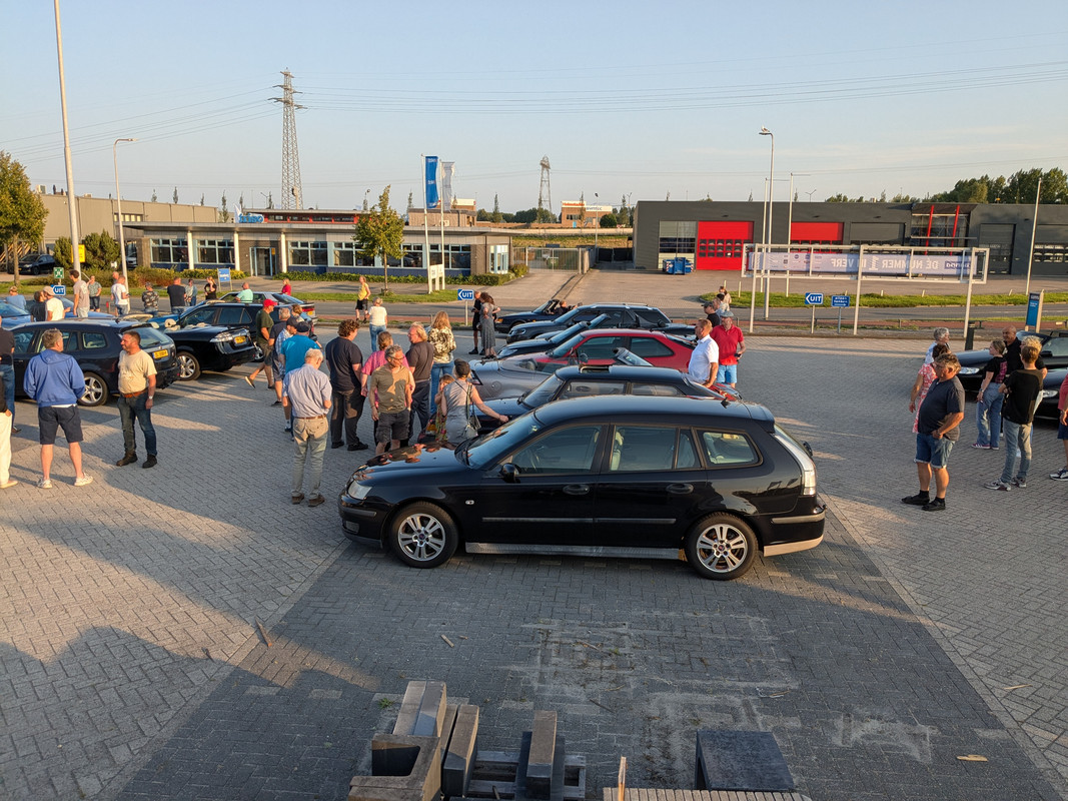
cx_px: 534
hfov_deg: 65.3
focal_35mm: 27
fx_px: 833
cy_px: 400
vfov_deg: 51.3
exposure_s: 1/899
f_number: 1.73
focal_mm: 4.38
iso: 50
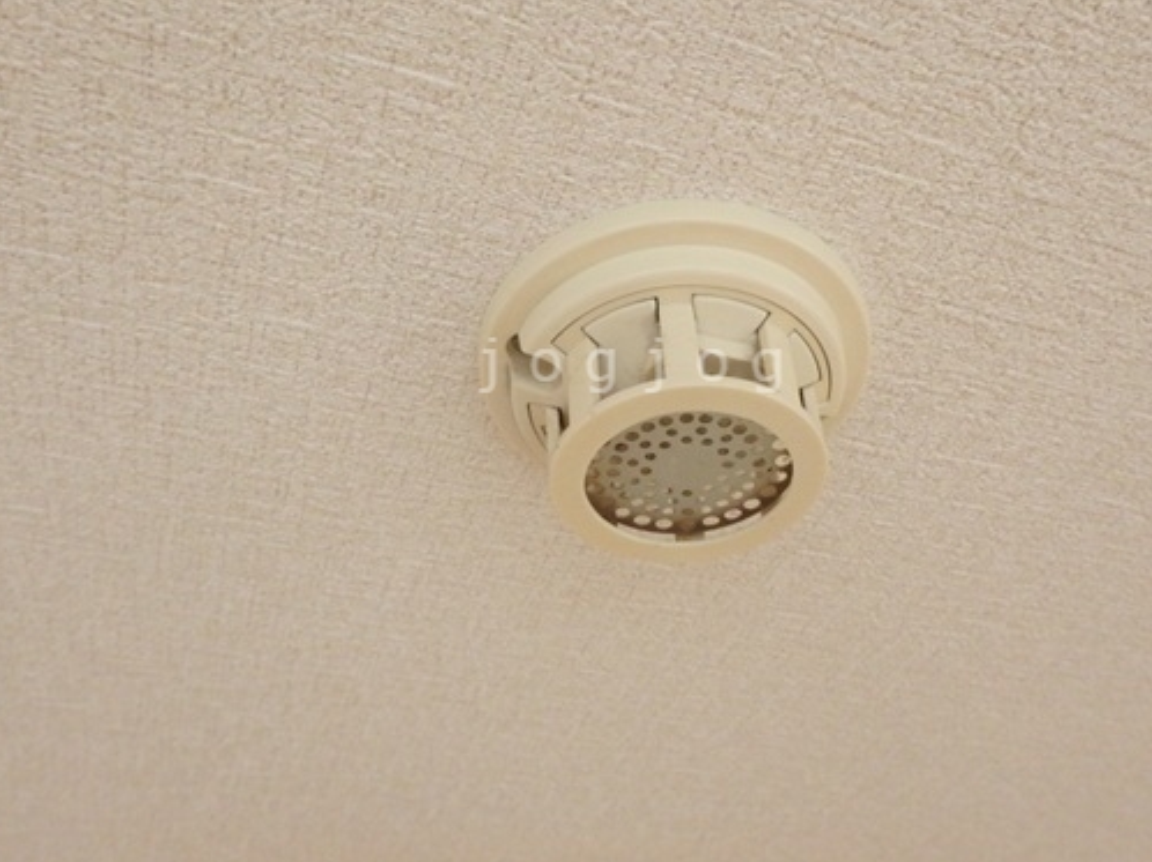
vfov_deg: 51.1
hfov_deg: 65.2
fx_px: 898
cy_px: 365
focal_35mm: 27
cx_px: 636
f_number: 3.5
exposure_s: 1/30
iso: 640
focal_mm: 3.7
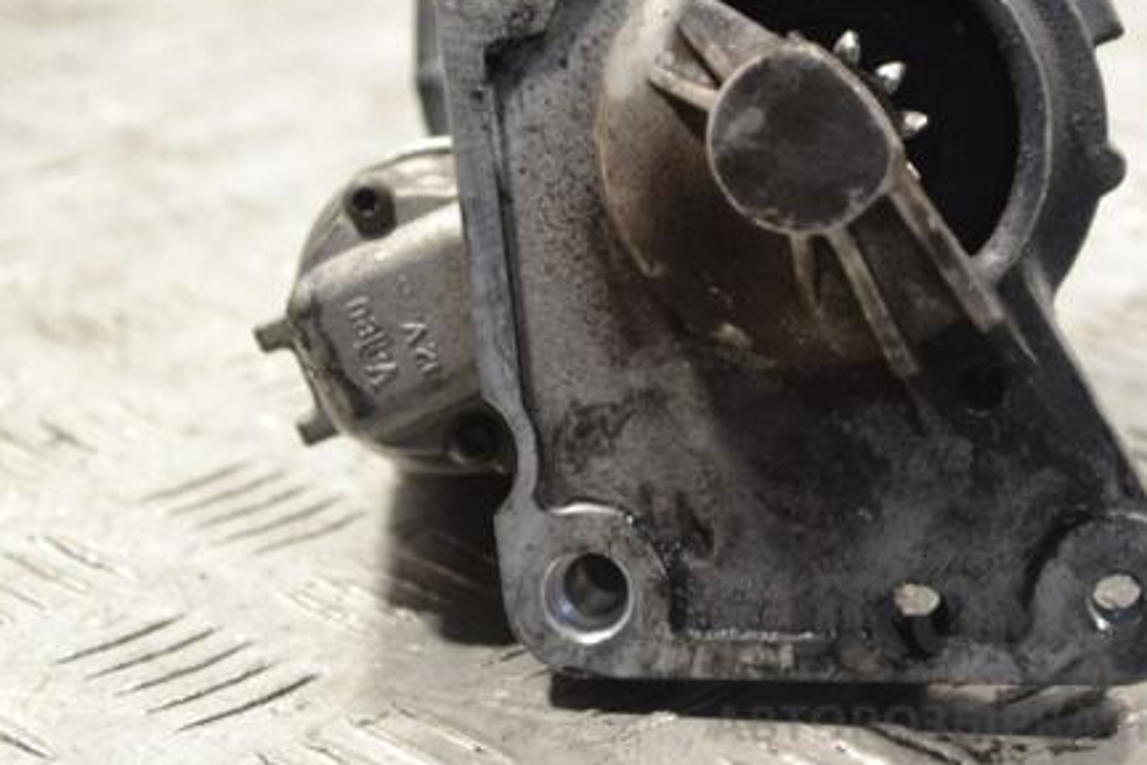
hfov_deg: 20.4
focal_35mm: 100
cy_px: 260
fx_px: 3186
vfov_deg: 13.7
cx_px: 661
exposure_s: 1/30
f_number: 5.6
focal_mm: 48
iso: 640
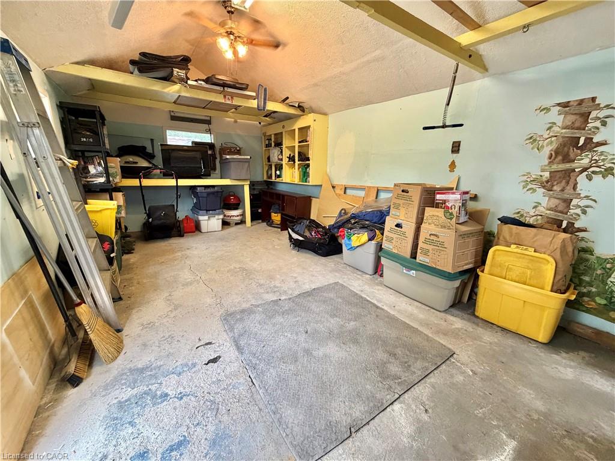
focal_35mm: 14
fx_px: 249
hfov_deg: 102.1
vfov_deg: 85.7
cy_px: 230
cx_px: 308
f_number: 2.2
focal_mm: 2.22
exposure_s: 1/60
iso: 320
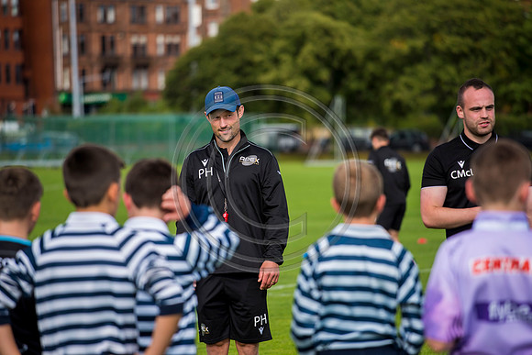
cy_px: 178
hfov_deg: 10.3
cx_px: 266
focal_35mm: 200
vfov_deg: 6.9
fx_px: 2956
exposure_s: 1/1600
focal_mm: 200
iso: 250
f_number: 4
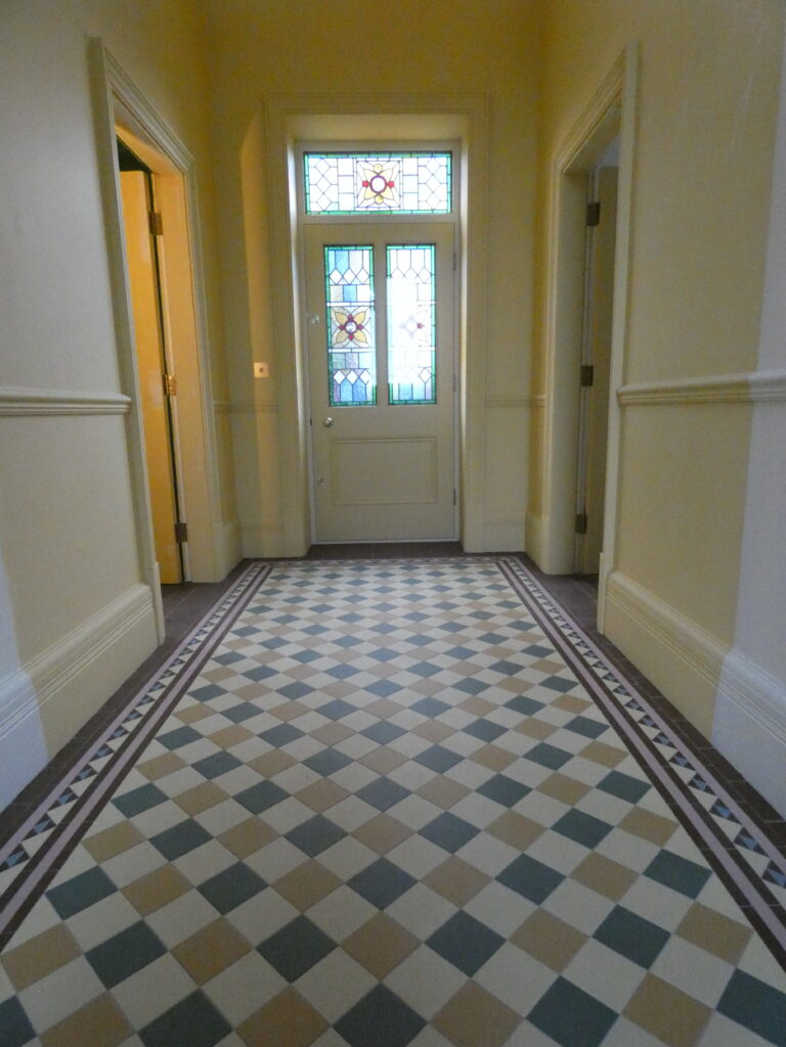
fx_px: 606
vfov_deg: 81.7
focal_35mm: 20
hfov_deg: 66.0
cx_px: 393
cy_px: 524
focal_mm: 3.6
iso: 1600
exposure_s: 1/60
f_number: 2.8
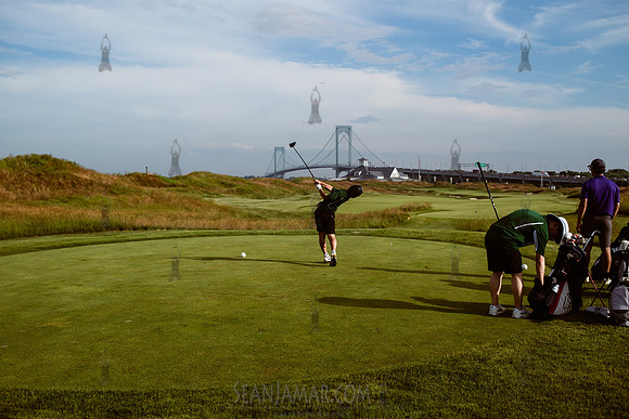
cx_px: 314
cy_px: 210
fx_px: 612
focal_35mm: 35
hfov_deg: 54.4
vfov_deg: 37.9
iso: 100
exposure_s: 1/640
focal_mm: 35
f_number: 4.5
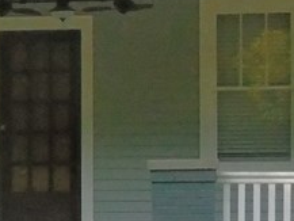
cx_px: -126
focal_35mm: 217
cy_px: 224
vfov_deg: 6.8
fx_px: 1844
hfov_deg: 8.9
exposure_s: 1/1000
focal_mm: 8.2
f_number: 4.1
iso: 800
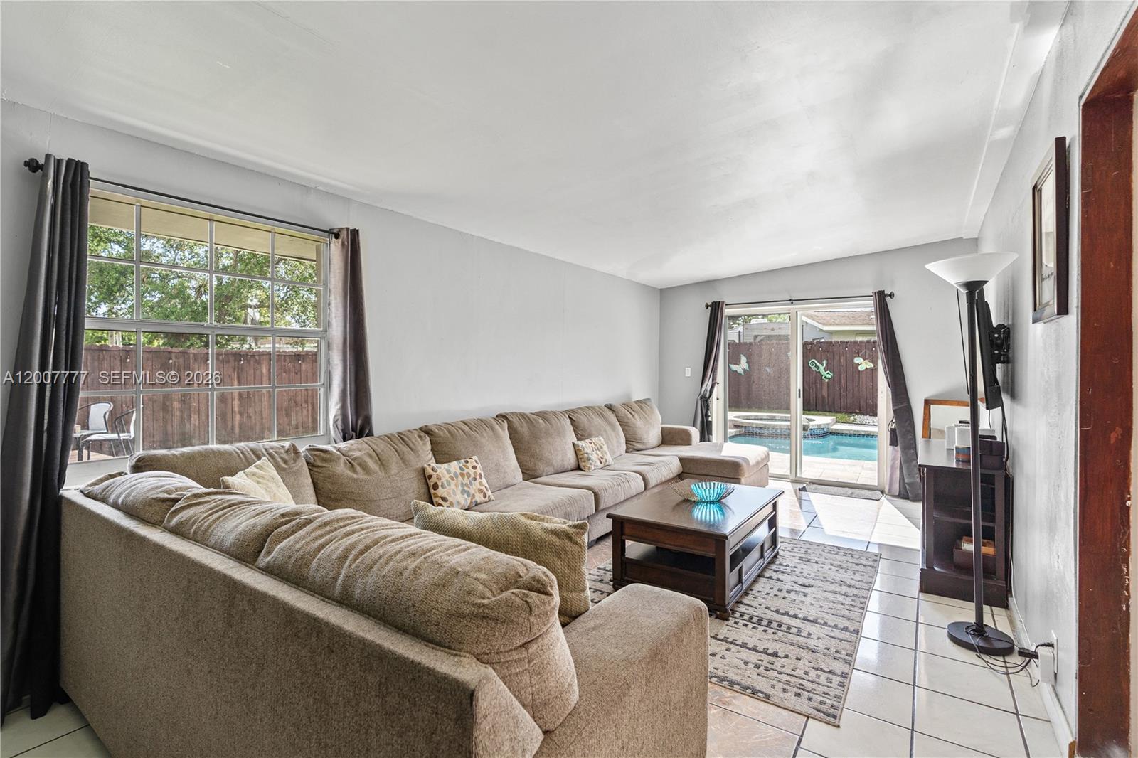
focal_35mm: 16
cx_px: 569
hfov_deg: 96.7
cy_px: 379
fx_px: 506
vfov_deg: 73.7
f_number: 4.5
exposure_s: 1/15
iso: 250
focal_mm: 16
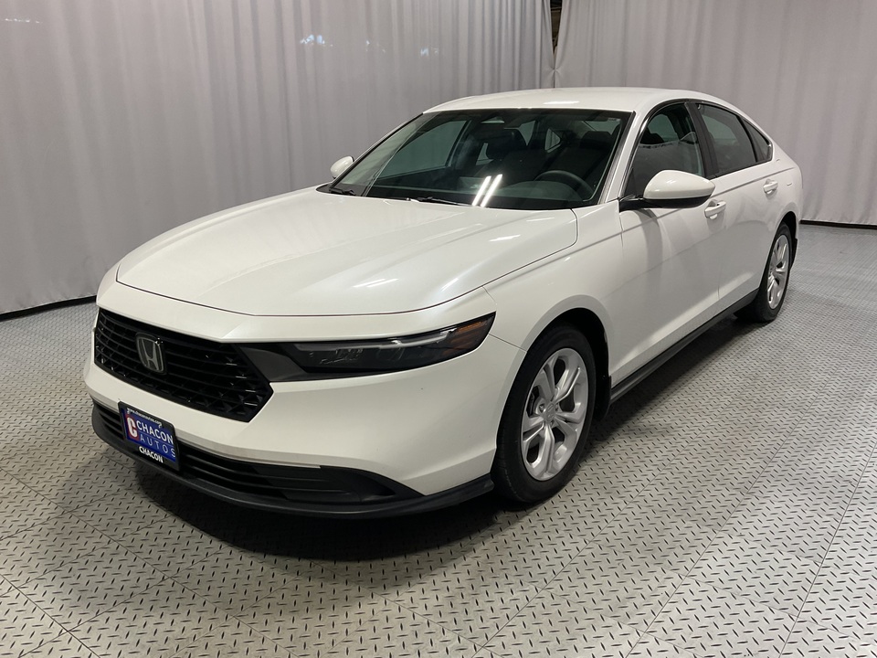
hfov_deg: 61.7
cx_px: 438
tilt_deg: -11.3
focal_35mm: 29
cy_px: 329
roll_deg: -0.4
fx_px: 735
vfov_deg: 48.2
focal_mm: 3
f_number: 1.8
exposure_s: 1/120
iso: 64
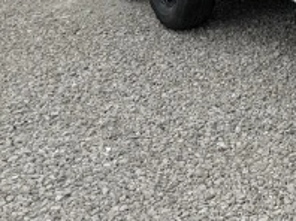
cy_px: -208
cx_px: 559
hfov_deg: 16.4
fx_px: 828
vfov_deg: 13.3
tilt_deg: -3.9
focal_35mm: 97
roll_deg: -0.7
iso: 80
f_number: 1.78
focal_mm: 6.76
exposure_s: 1/2907
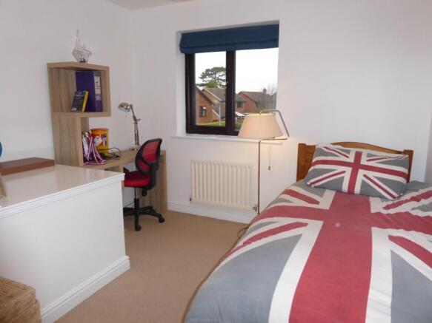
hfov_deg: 71.6
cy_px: 162
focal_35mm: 24
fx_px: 299
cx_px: 216
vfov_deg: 56.8
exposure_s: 1/60
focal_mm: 4.3
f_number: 3.3
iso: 160
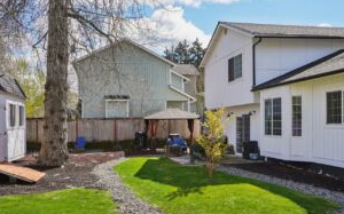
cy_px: 108
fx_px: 319
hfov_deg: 56.7
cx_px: 167
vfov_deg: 37.2
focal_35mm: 34
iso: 100
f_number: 8
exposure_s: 1/200
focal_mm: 25
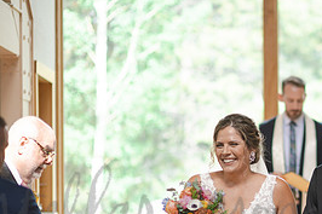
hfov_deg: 11.0
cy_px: 209
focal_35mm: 185
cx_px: 303
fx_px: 1654
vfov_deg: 7.4
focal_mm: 85
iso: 250
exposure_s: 1/500
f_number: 1.8
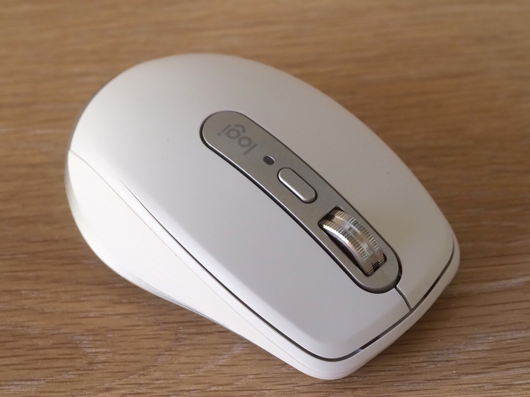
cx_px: 265
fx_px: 1837
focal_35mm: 120
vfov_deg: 12.3
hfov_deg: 16.4
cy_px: 198
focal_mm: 60
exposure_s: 1/125
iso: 2500
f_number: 5.6
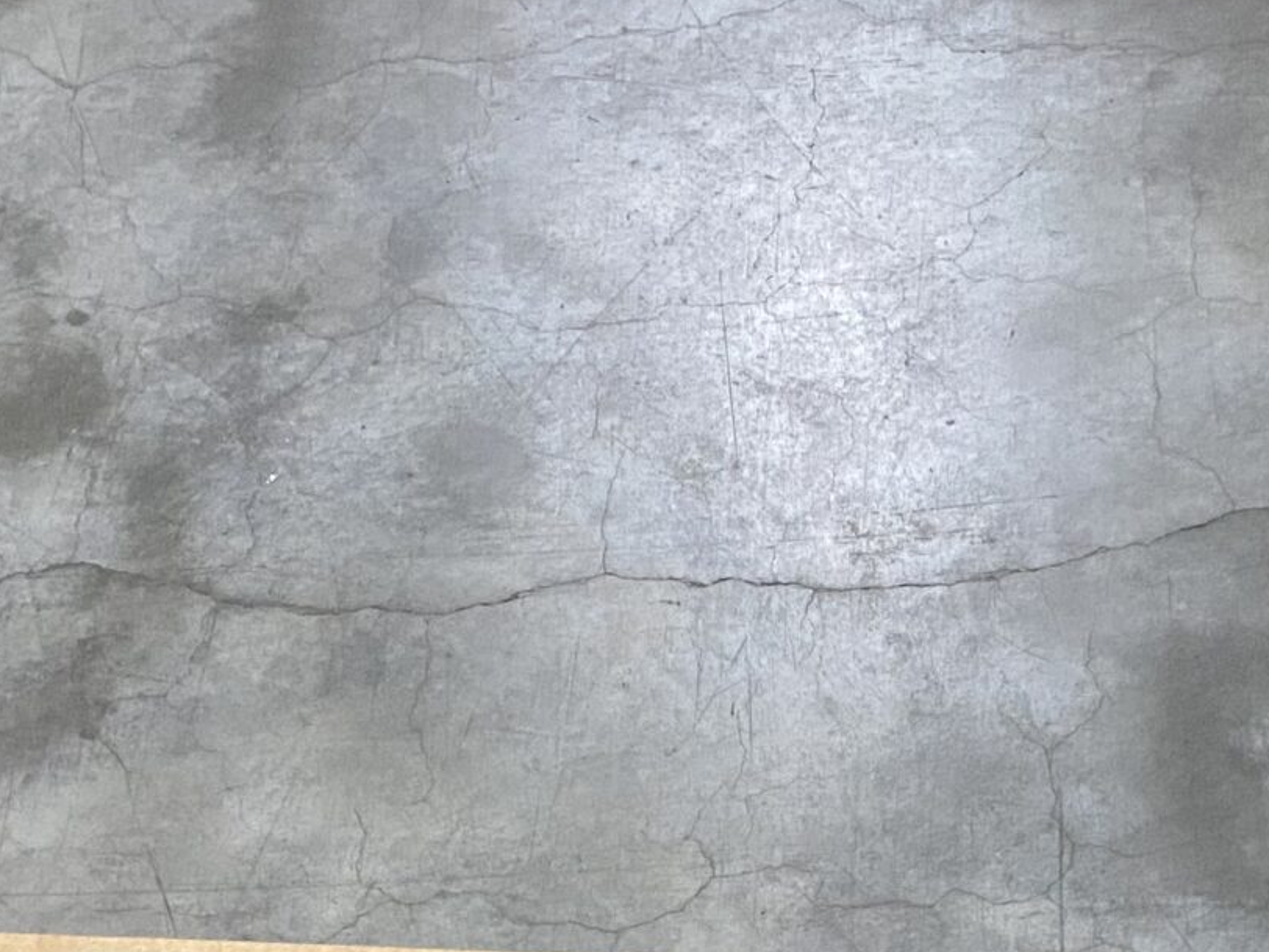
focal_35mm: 82
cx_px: 1067
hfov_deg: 23.4
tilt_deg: -59.9
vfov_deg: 16.5
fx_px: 3006
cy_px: 1383
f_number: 1.8
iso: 320
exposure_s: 1/50
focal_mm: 4.25
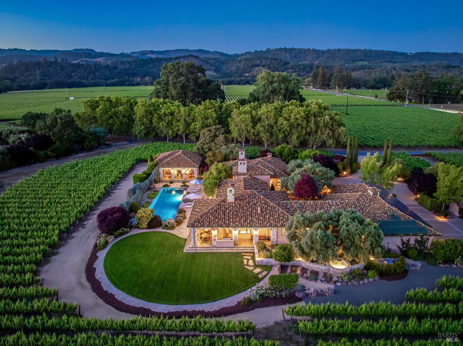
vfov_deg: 56.8
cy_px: 173
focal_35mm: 24
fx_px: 321
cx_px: 232
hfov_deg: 71.6
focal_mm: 12.29
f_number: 2.8
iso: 400
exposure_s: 1/5
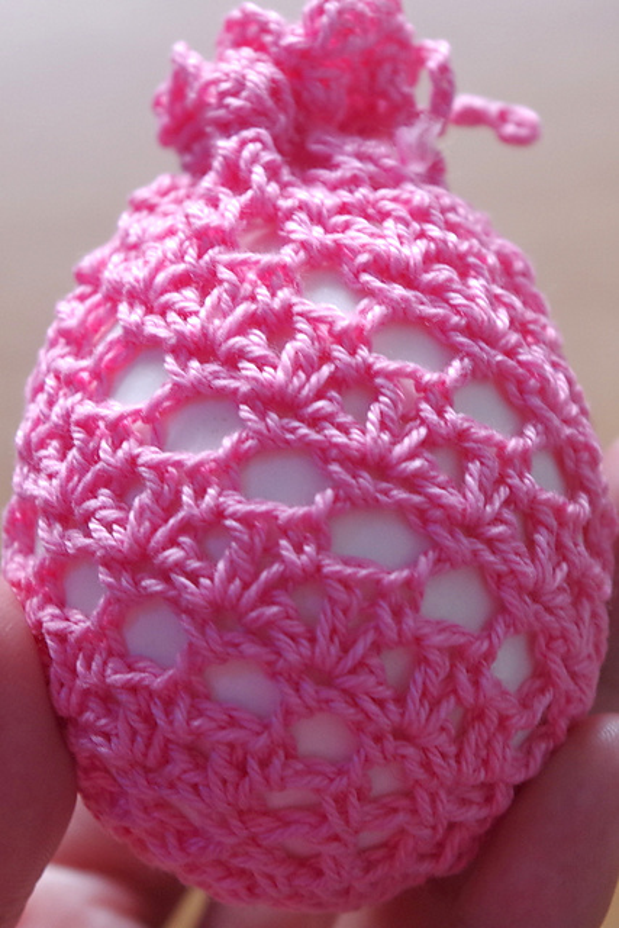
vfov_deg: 31.4
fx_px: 1650
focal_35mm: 64
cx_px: 310
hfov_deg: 21.3
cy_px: 464
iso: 400
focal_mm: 42.5
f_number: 7.1
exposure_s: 1/15
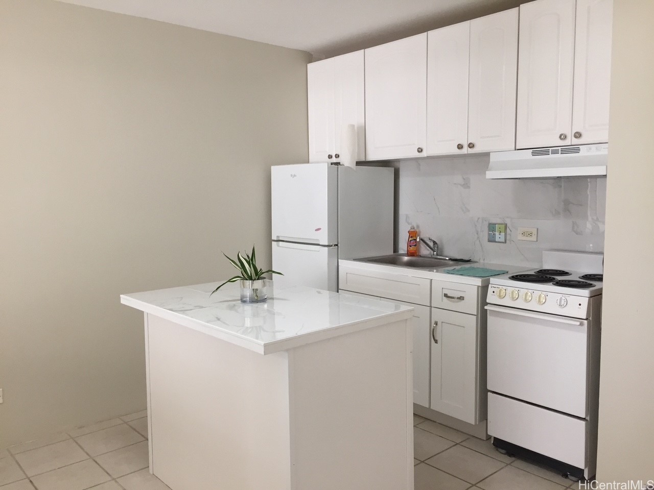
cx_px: 327
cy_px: 245
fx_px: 548
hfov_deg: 61.7
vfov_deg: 48.2
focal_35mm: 29
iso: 50
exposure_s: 1/33
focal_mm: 4.15
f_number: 2.2
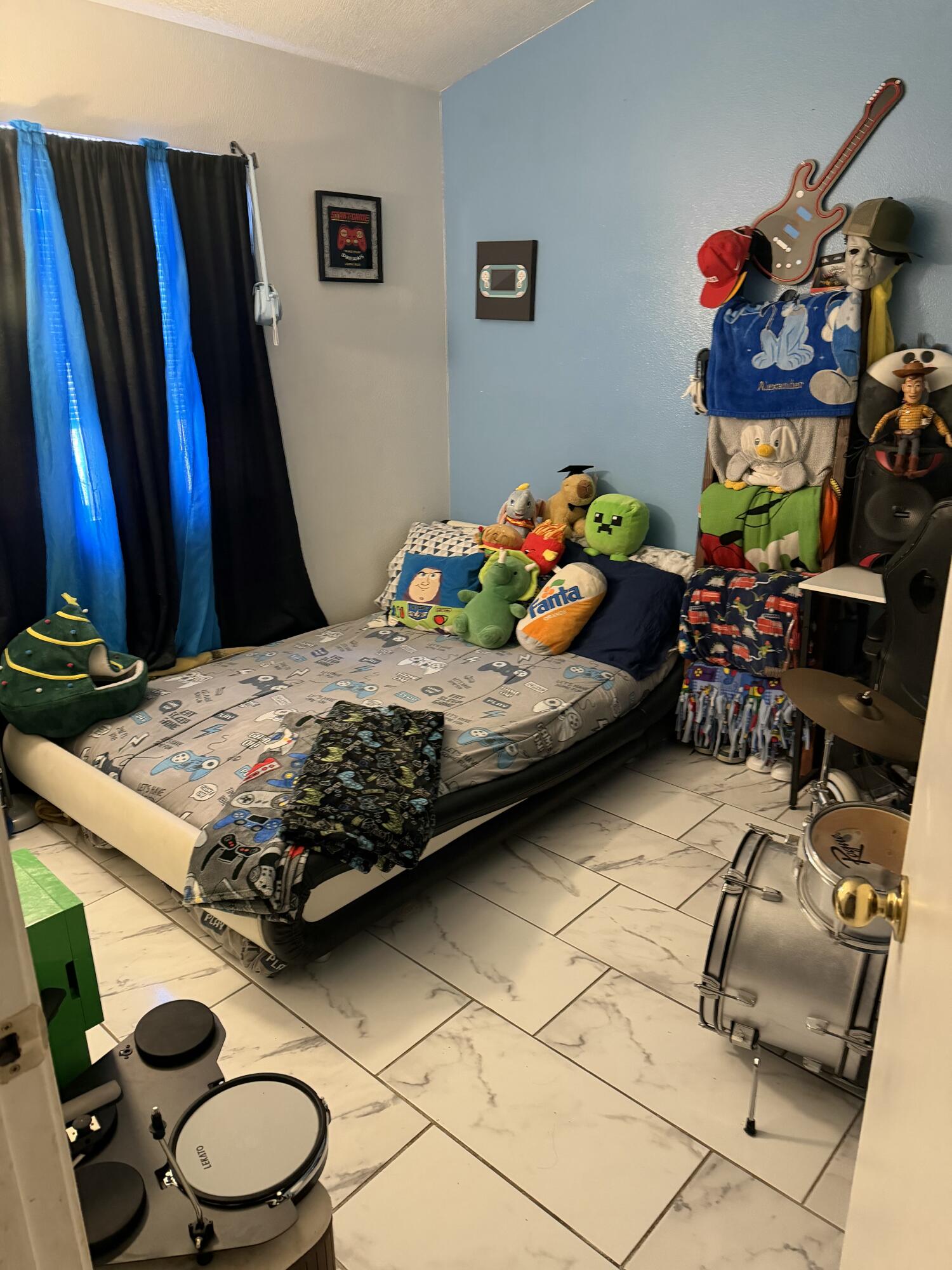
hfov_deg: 56.8
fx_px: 880
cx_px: 476
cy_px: 635
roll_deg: +1.6
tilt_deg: -18.0
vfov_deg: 71.6
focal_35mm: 24
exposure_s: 1/40
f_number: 1.78
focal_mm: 6.76
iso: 800
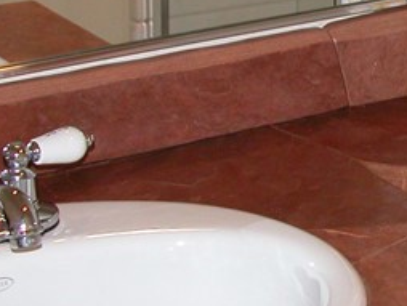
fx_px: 1659
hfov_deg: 13.8
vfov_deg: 10.5
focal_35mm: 141
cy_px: 131
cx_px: 417
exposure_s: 1/60
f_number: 2.8
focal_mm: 8.9
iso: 200
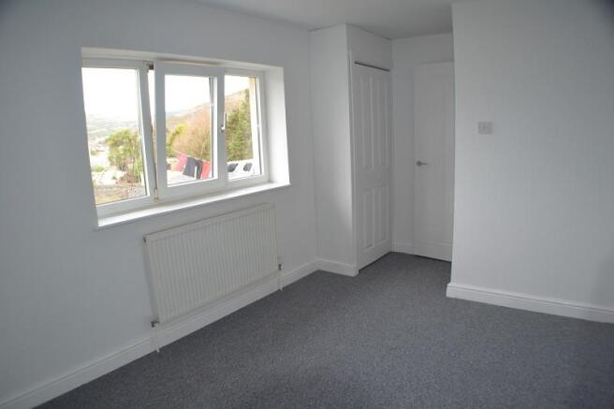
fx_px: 512
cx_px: 307
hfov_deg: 61.9
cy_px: 204
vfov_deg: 43.6
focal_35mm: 30
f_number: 3.8
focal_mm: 20
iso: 400
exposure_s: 1/80
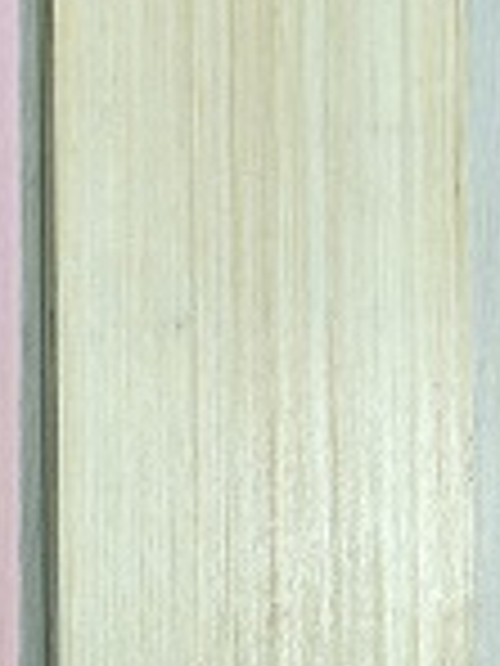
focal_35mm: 75
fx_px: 1444
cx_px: -95
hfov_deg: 18.6
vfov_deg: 24.4
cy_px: 718
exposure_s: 1/50
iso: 52
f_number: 1.7
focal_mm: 4.1
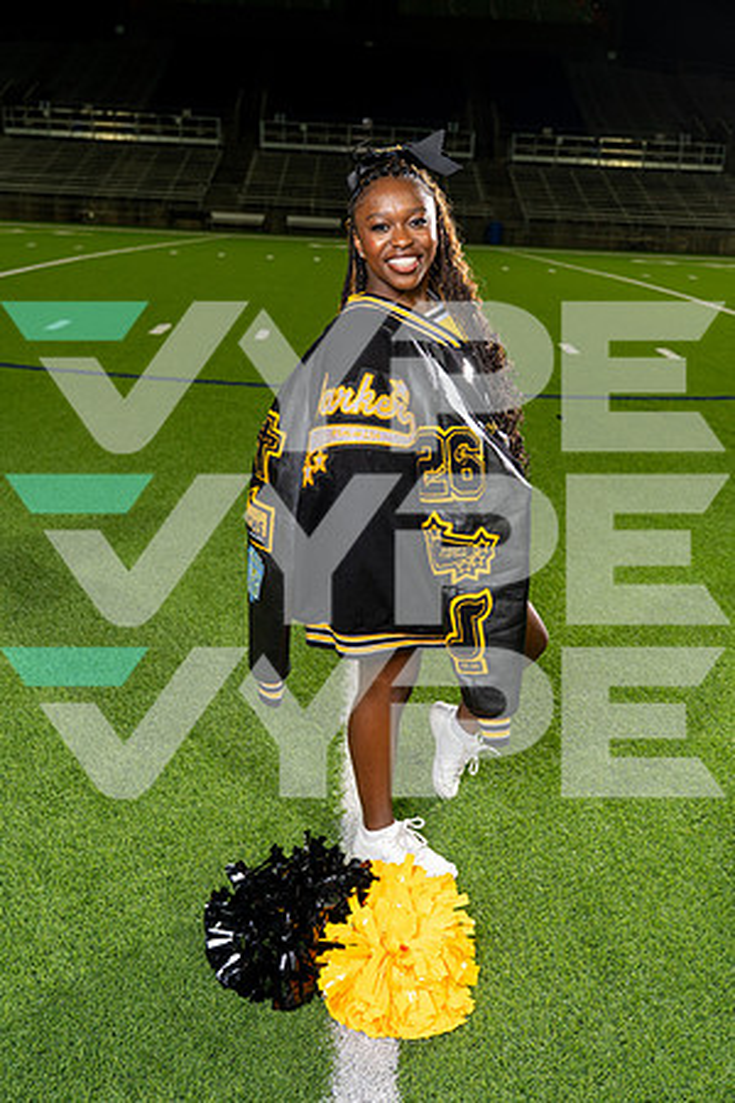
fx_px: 1164
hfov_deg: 35.1
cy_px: 552
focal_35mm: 38
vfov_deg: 50.7
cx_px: 368
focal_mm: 38
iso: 640
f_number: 4.5
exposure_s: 1/250
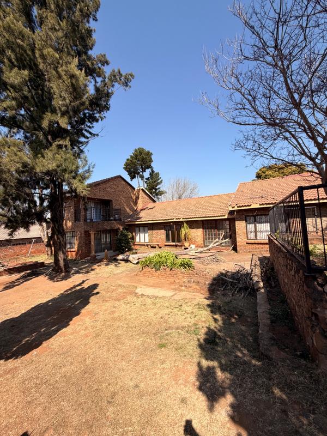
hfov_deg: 85.7
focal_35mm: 14
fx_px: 176
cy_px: 218
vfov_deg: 102.1
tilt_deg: +3.0
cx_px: 164
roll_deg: +2.5
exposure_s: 1/770
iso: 32
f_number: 2.2
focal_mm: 2.22
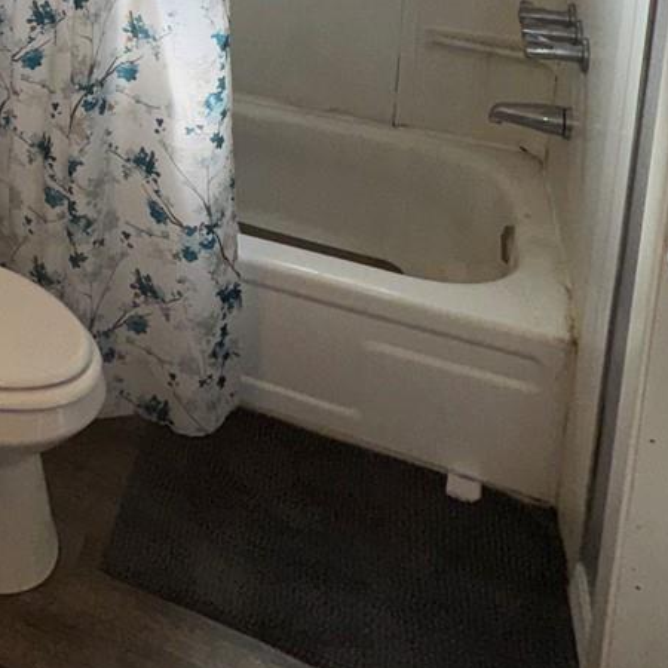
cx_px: -122
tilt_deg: -11.2
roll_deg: +2.0
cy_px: -156
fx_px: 961
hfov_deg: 32.2
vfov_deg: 31.4
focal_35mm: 44
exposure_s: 1/122
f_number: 2.2
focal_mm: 2.22
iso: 40
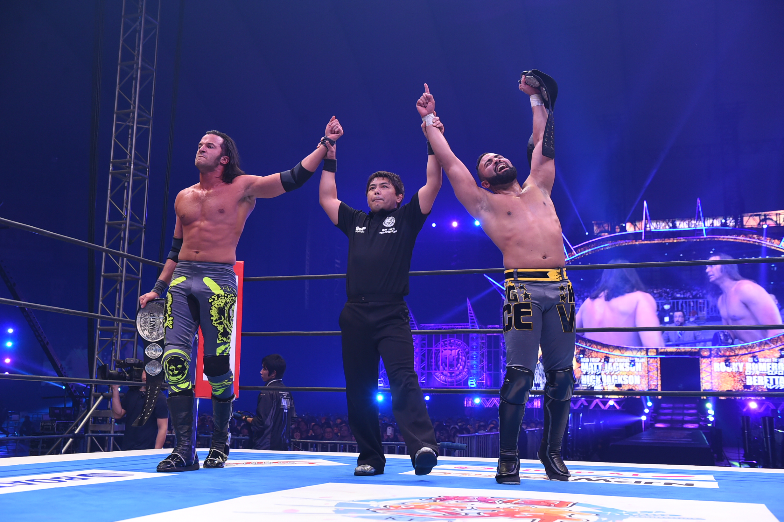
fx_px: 827
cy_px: 261
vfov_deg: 35.0
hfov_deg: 50.7
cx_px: 392
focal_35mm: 38
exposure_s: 1/640
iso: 3200
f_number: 5
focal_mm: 38
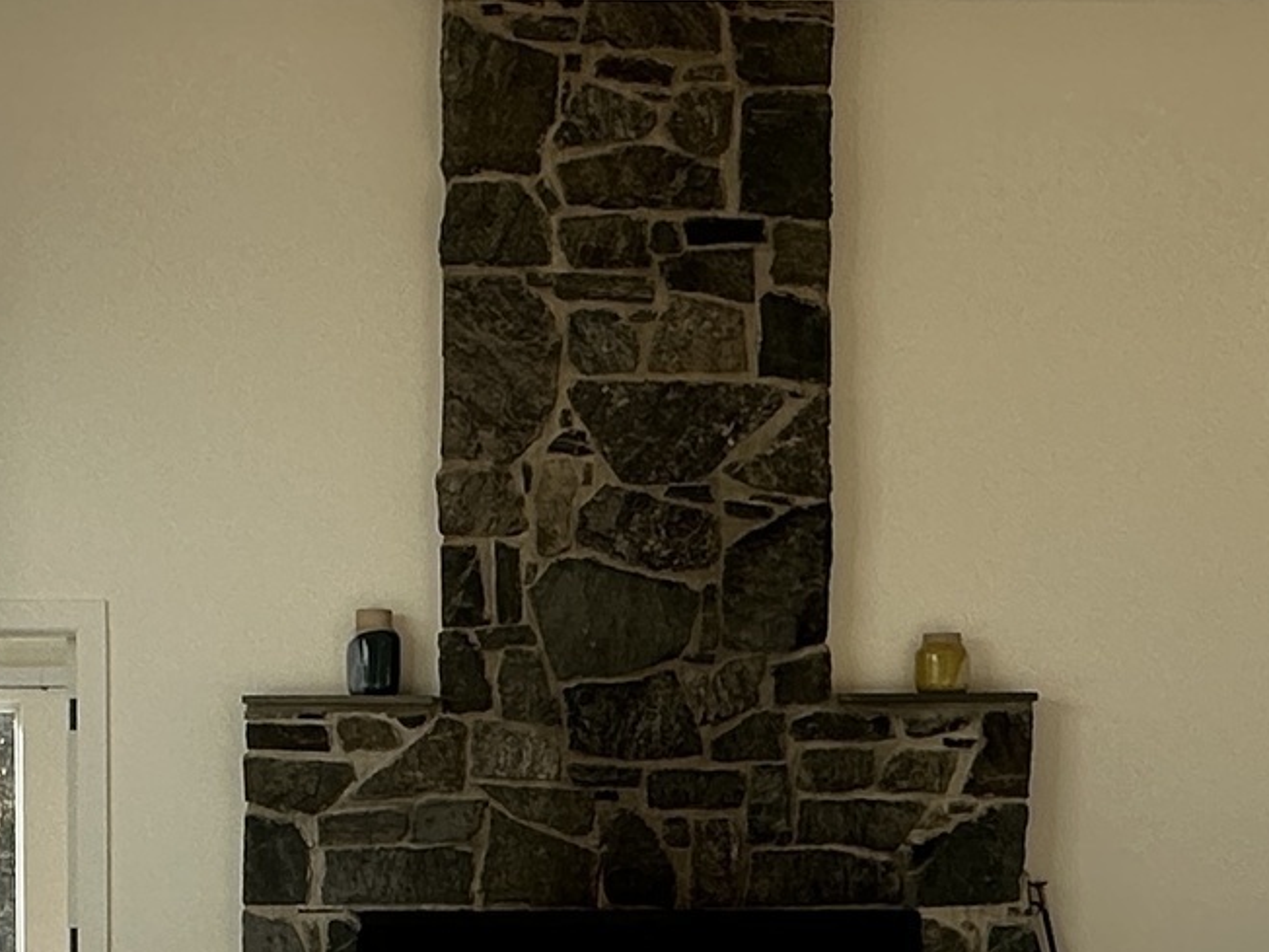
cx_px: 551
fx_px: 2420
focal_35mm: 66
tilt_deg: +0.0
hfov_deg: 29.4
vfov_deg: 21.8
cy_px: 839
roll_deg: -0.3
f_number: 2.2
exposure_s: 1/361
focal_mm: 2.22
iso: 40
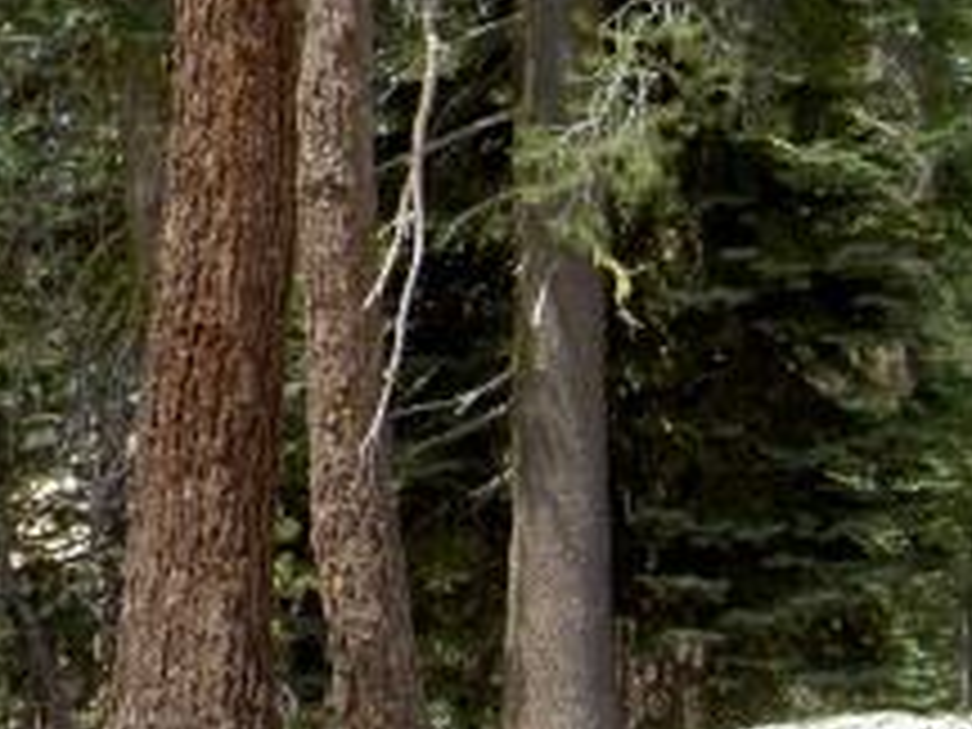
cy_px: 130
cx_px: -306
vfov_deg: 9.1
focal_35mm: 163
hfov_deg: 11.8
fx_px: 4577
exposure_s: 1/160
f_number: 5.5
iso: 50
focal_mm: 11.3
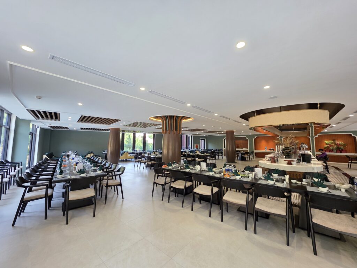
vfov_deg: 89.9
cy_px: 134
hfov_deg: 106.2
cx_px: 178
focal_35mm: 13
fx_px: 134
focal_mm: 2.2
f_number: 1.9
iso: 125
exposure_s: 1/100
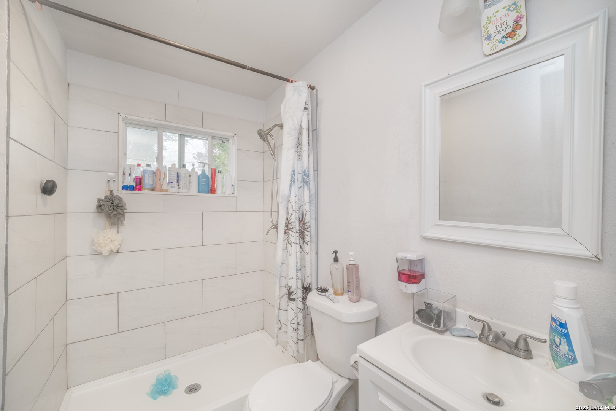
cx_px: 308
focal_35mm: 14
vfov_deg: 81.2
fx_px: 240
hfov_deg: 104.3
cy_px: 206
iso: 500
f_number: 7.1
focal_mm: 9
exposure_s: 1/8
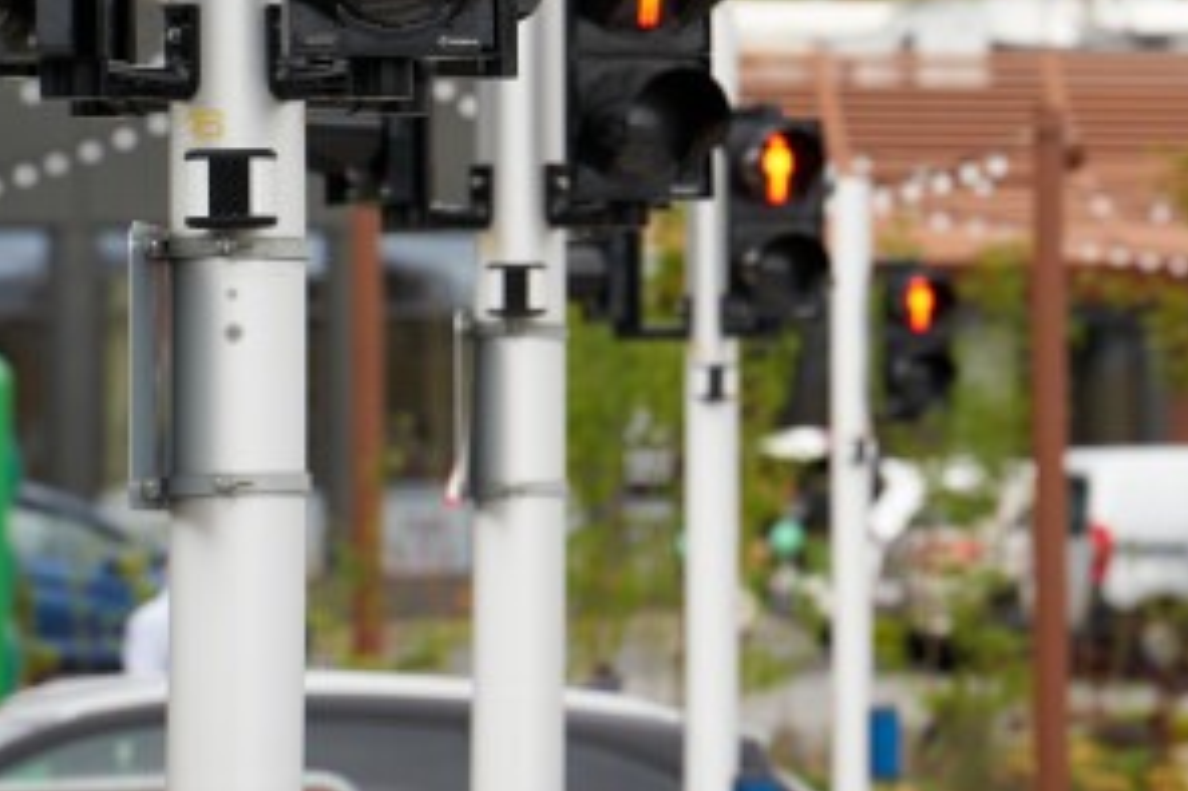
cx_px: 791
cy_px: 183
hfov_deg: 6.8
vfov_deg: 4.5
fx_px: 10026
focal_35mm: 304
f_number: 5.6
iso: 320
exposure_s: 1/400
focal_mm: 180
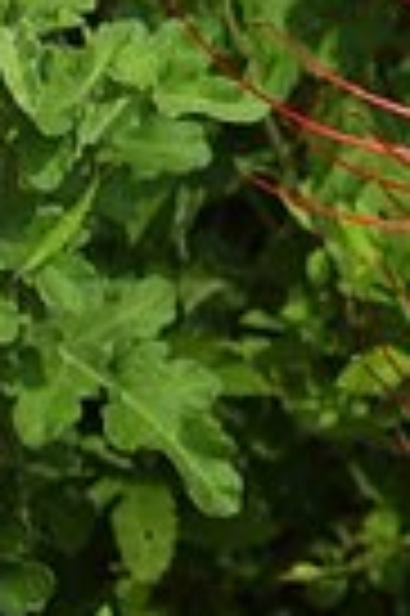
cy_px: -153
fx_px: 5564
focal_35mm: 325
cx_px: 1608
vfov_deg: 6.3
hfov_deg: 4.0
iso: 200
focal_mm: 37
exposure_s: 1/500
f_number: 8
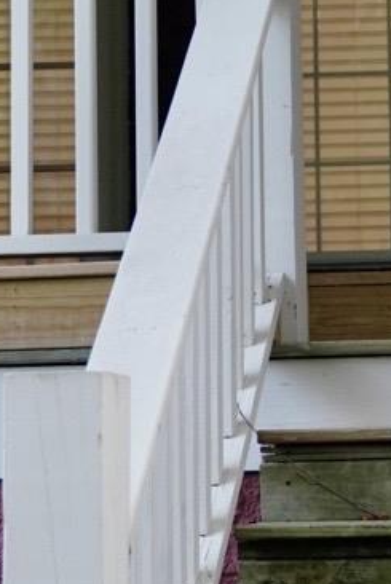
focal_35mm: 172
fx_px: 2794
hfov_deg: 7.8
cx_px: 661
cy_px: 235
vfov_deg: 11.9
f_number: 2.8
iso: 2000
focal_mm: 39
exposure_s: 1/320
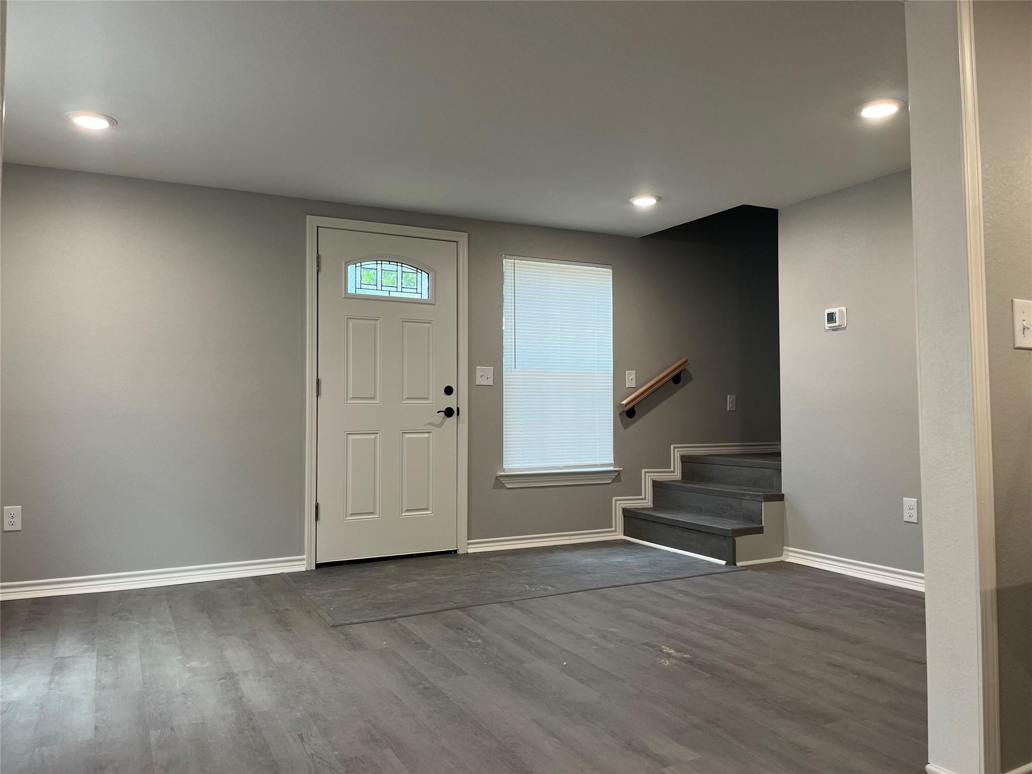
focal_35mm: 26
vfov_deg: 53.1
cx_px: 516
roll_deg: +0.2
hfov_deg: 67.3
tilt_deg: +1.4
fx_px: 775
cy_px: 387
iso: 64
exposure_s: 1/60
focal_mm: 5.1
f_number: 1.6
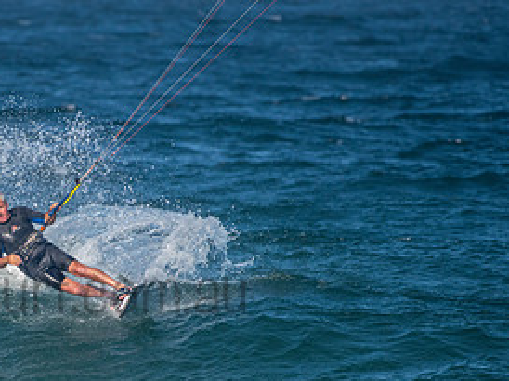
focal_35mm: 1018
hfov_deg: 1.9
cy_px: 270
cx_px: 50
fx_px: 14956
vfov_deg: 1.5
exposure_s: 1/4000
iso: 640
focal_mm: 500
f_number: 5.6
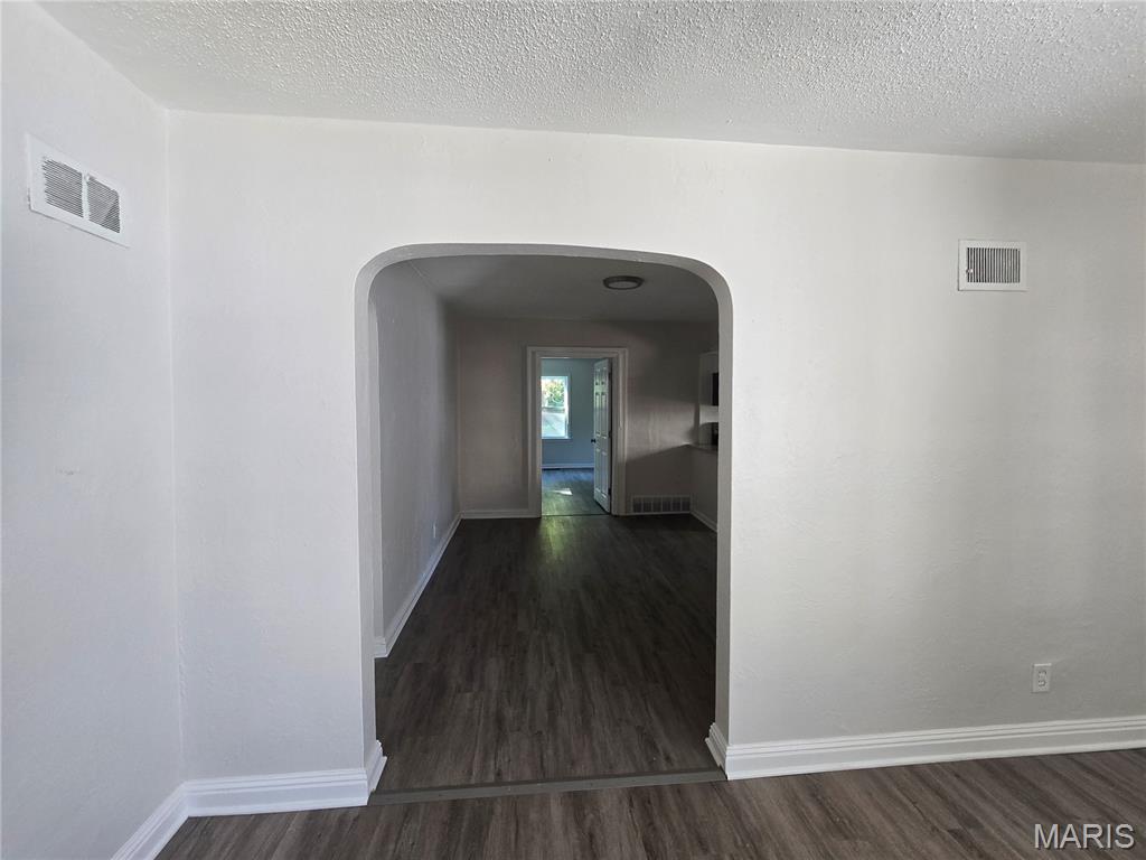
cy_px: 430
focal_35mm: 13
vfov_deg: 89.9
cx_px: 573
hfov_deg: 106.2
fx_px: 430
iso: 100
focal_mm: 2.2
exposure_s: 1/60
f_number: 2.2
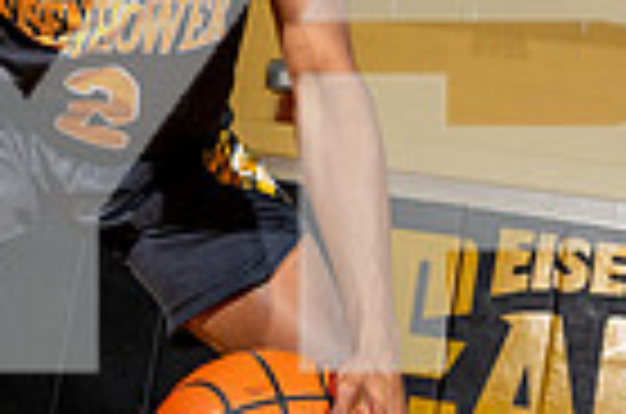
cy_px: 137
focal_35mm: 113
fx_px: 1960
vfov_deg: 12.0
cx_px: 212
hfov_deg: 18.1
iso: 640
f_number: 5.6
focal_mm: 27
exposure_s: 1/250
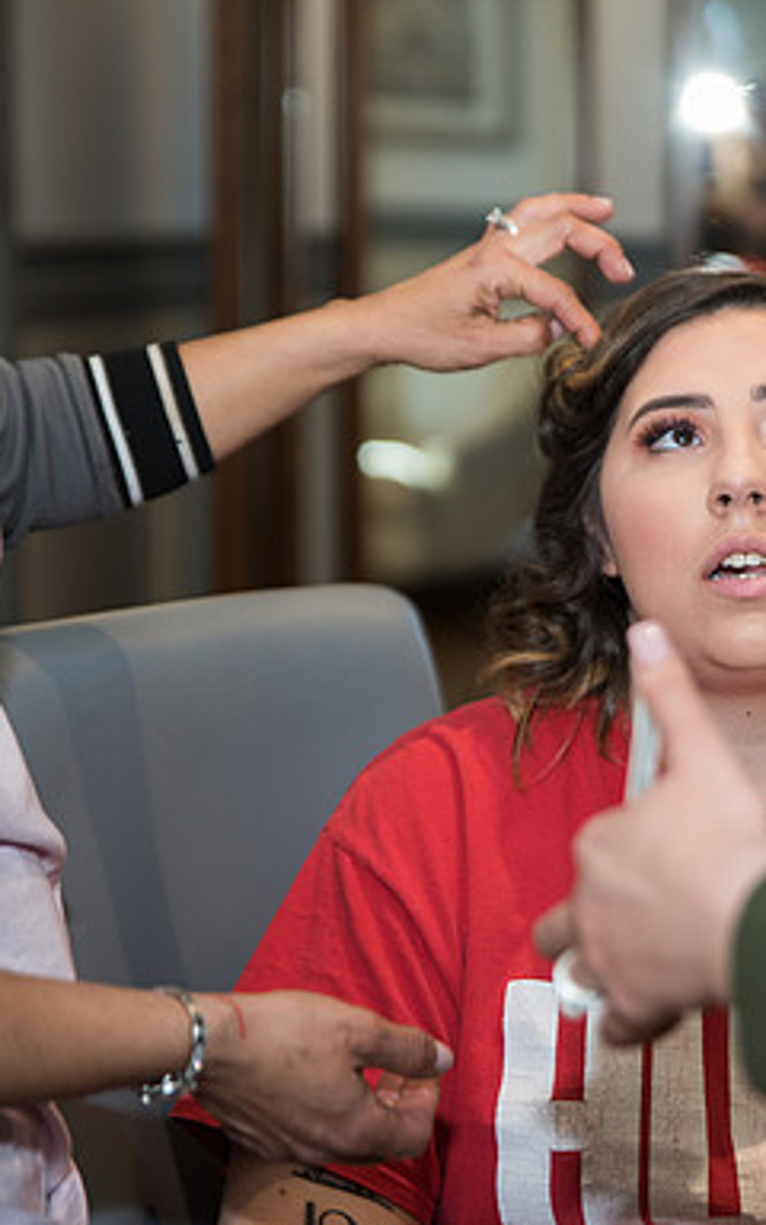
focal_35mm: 100
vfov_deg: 20.8
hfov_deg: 13.0
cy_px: 614
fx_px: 3340
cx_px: 686
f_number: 2.8
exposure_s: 1/100
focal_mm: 65
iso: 400
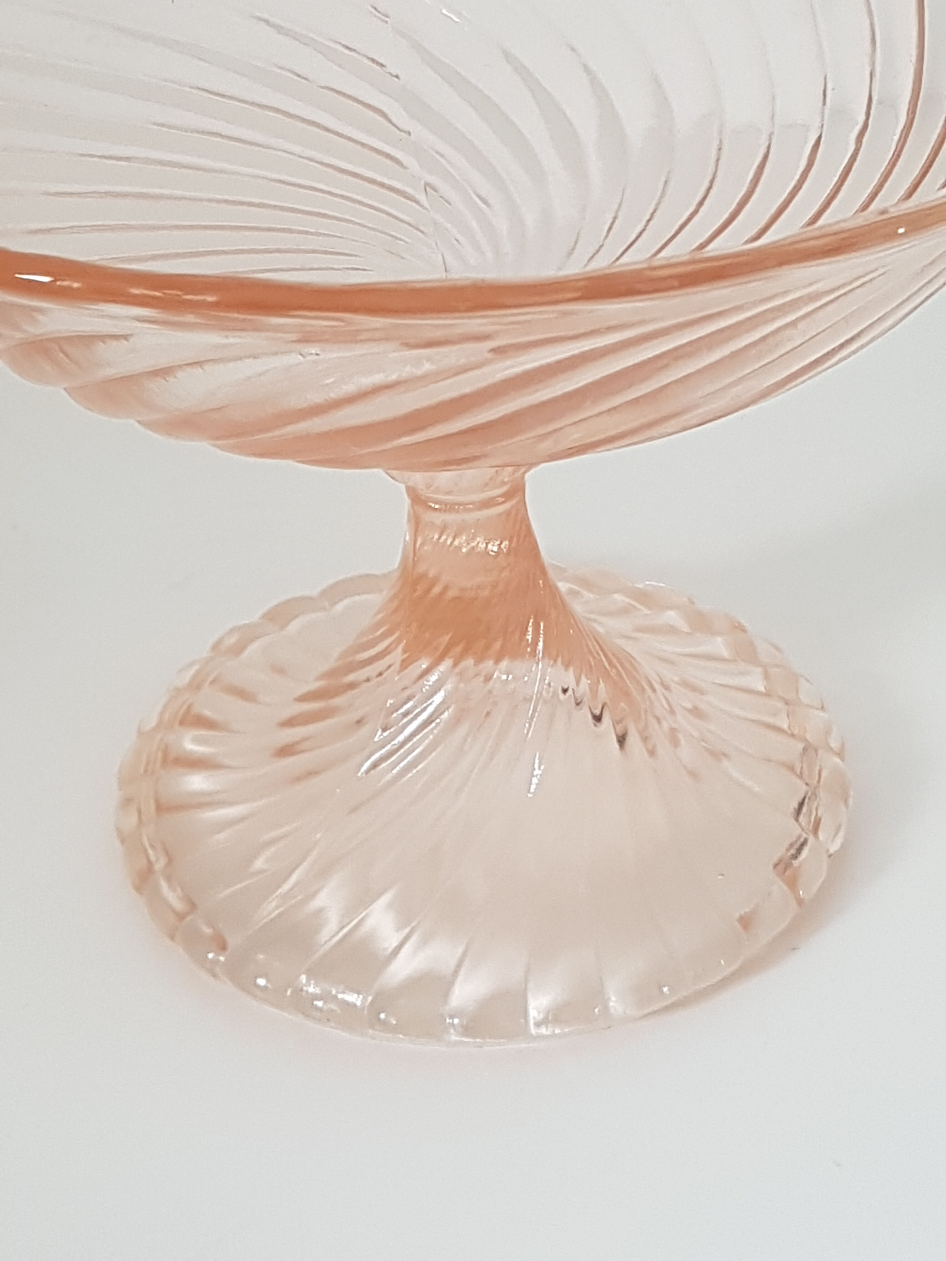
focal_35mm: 26
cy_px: 630
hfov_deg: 53.1
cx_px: 473
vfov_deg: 67.3
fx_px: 947
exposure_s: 1/50
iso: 100
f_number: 1.7
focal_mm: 4.2
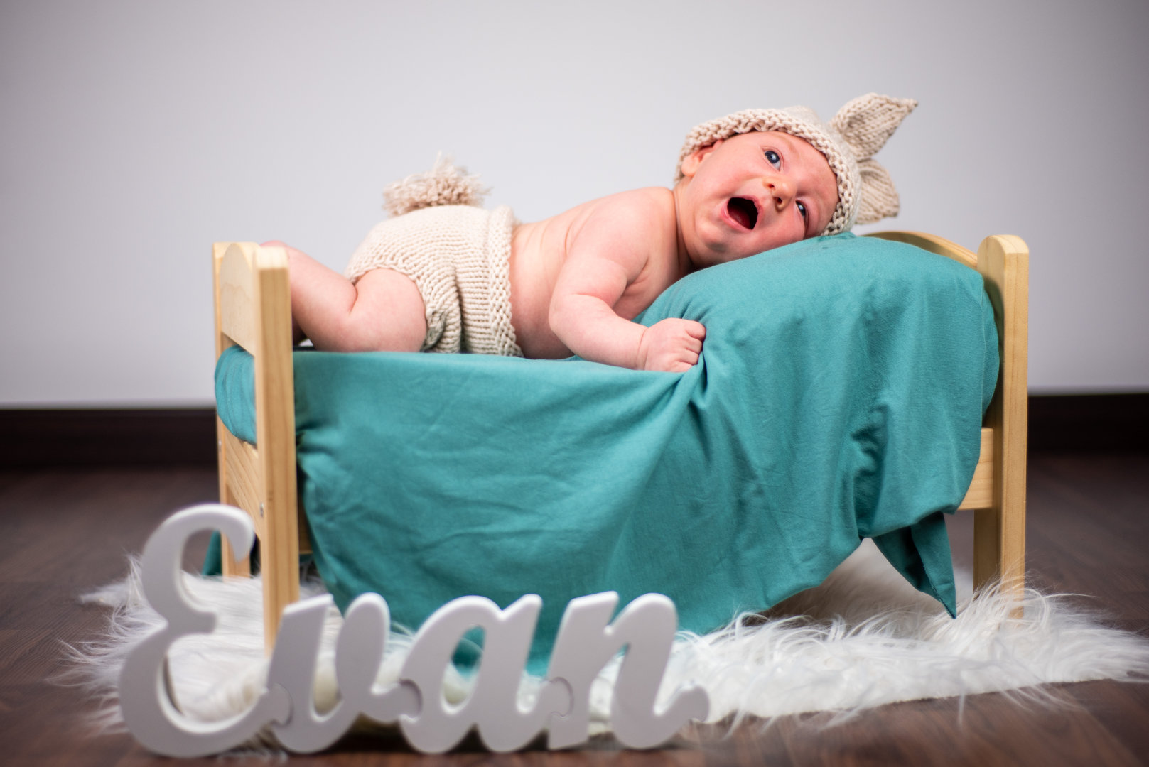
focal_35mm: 50
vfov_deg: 27.0
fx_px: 1597
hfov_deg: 39.6
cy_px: 384
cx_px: 574
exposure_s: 1/200
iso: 160
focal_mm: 50
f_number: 1.8
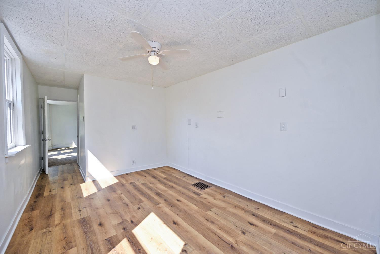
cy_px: 127
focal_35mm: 14
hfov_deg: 104.3
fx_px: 148
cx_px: 190
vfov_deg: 81.2
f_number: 5.6
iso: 100
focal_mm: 14
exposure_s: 1/125
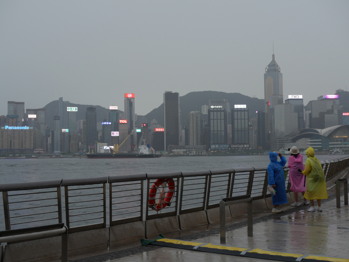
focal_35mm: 50
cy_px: 131
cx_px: 174
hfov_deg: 38.2
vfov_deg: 29.1
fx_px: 504
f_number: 3.2
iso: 200
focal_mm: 25
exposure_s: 1/320
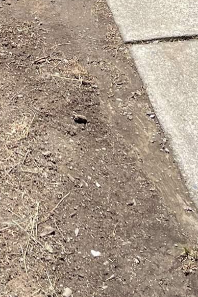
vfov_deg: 17.1
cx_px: 17
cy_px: -162
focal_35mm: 107
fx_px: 883
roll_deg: +3.1
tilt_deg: -13.7
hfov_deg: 12.7
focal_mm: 5.1
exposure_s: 1/2309
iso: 50
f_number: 1.6
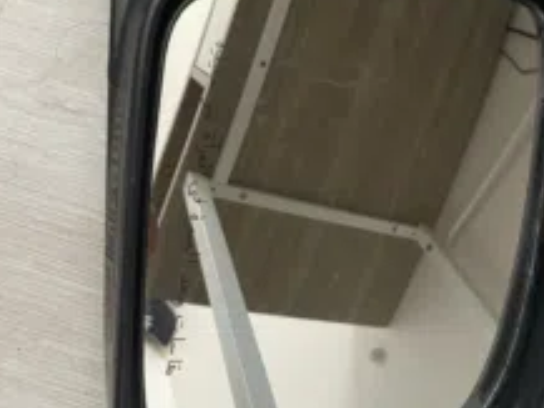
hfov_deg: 39.6
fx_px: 755
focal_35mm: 48
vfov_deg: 29.9
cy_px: 118
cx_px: 283
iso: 250
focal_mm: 4.2
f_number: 1.6
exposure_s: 1/60
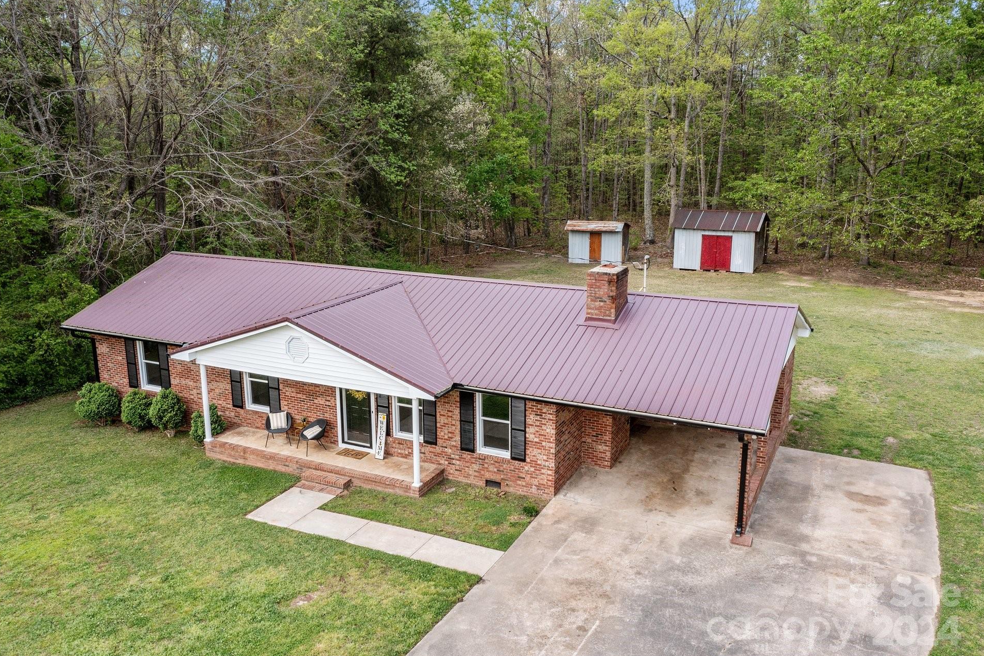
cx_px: 471
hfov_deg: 61.9
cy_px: 322
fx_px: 820
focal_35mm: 30
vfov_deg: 43.6
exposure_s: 1/200
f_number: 5
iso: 100
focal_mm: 10.26
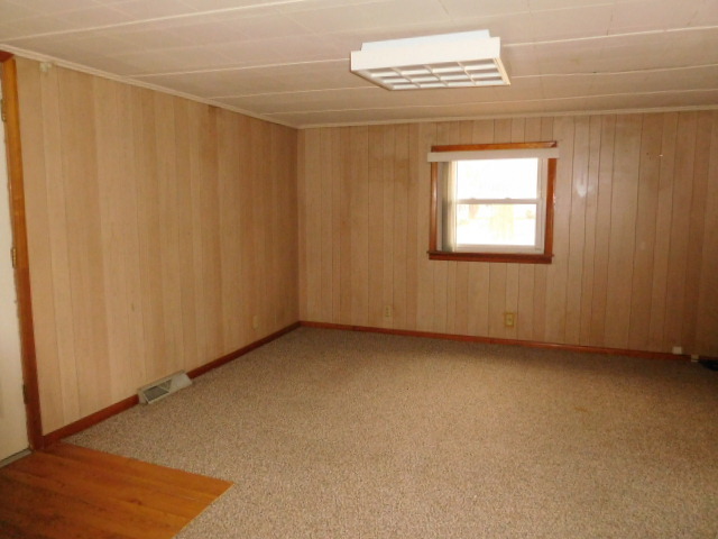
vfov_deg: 54.9
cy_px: 270
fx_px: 519
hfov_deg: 69.4
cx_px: 359
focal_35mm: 25
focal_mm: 4.5
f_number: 3.4
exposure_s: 1/30
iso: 720
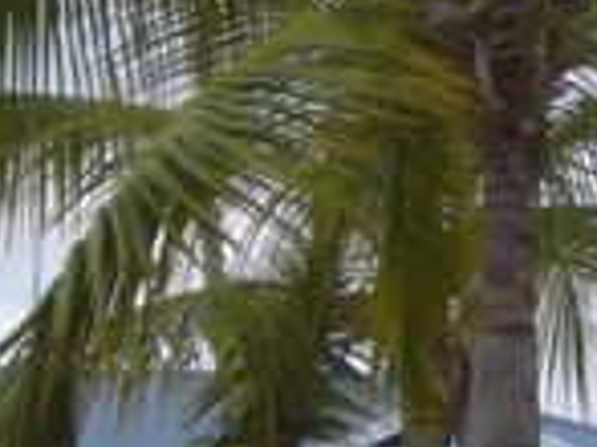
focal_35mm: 265
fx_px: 4567
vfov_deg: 5.6
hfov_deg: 7.1
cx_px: 1352
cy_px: 207
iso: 64
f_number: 2.7
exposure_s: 1/1000
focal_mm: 6.2
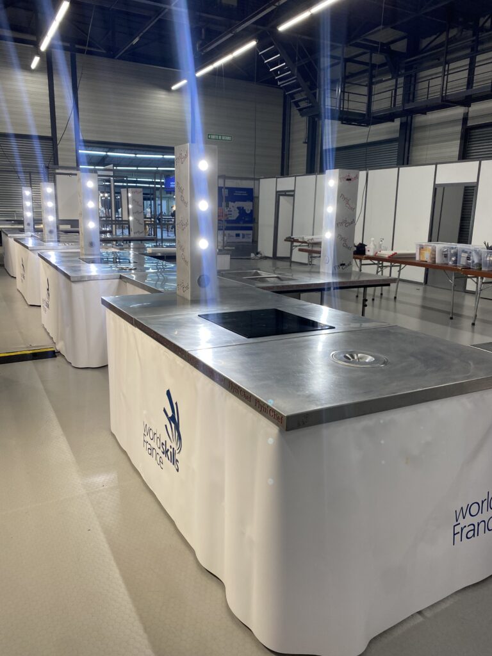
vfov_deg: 67.3
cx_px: 246
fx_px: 493
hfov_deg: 53.1
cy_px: 328
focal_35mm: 26
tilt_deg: -11.8
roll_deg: -0.4
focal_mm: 4.25
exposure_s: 1/100
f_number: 1.8
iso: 125
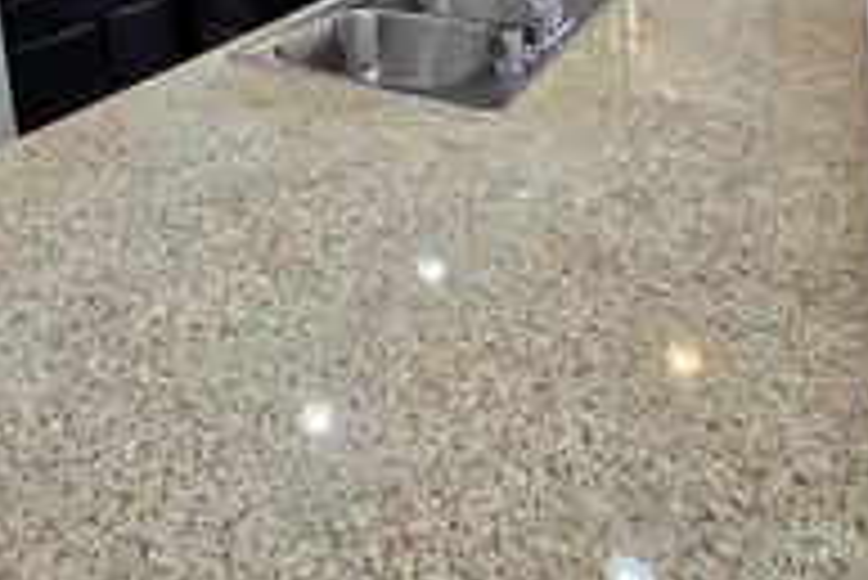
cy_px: -63
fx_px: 676
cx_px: 310
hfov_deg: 64.2
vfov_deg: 38.3
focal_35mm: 28
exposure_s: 1/60
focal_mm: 2.2
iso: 125
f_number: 2.2
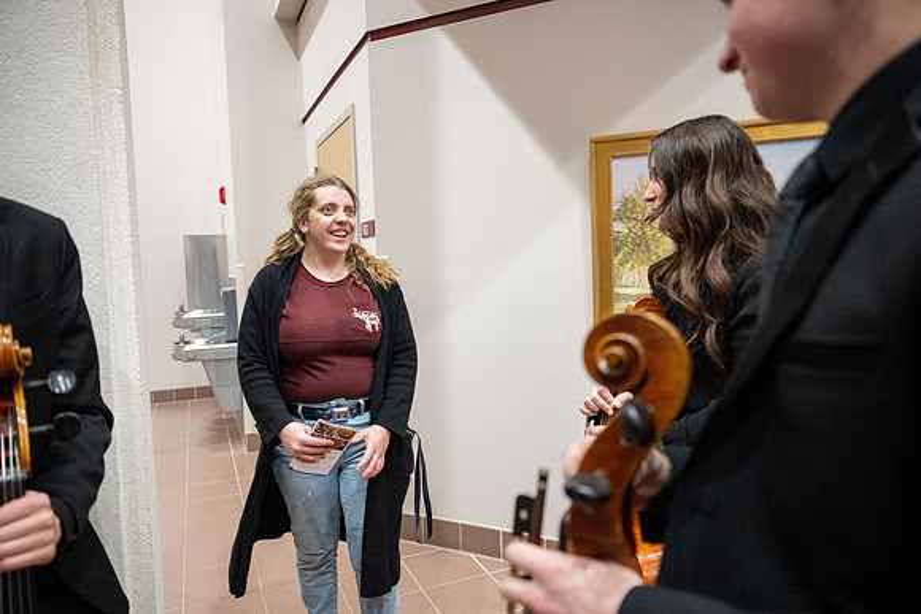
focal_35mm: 24
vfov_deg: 53.2
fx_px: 614
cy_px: 307
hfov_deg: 73.7
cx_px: 460
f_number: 2.8
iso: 4000
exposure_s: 1/250
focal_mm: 24
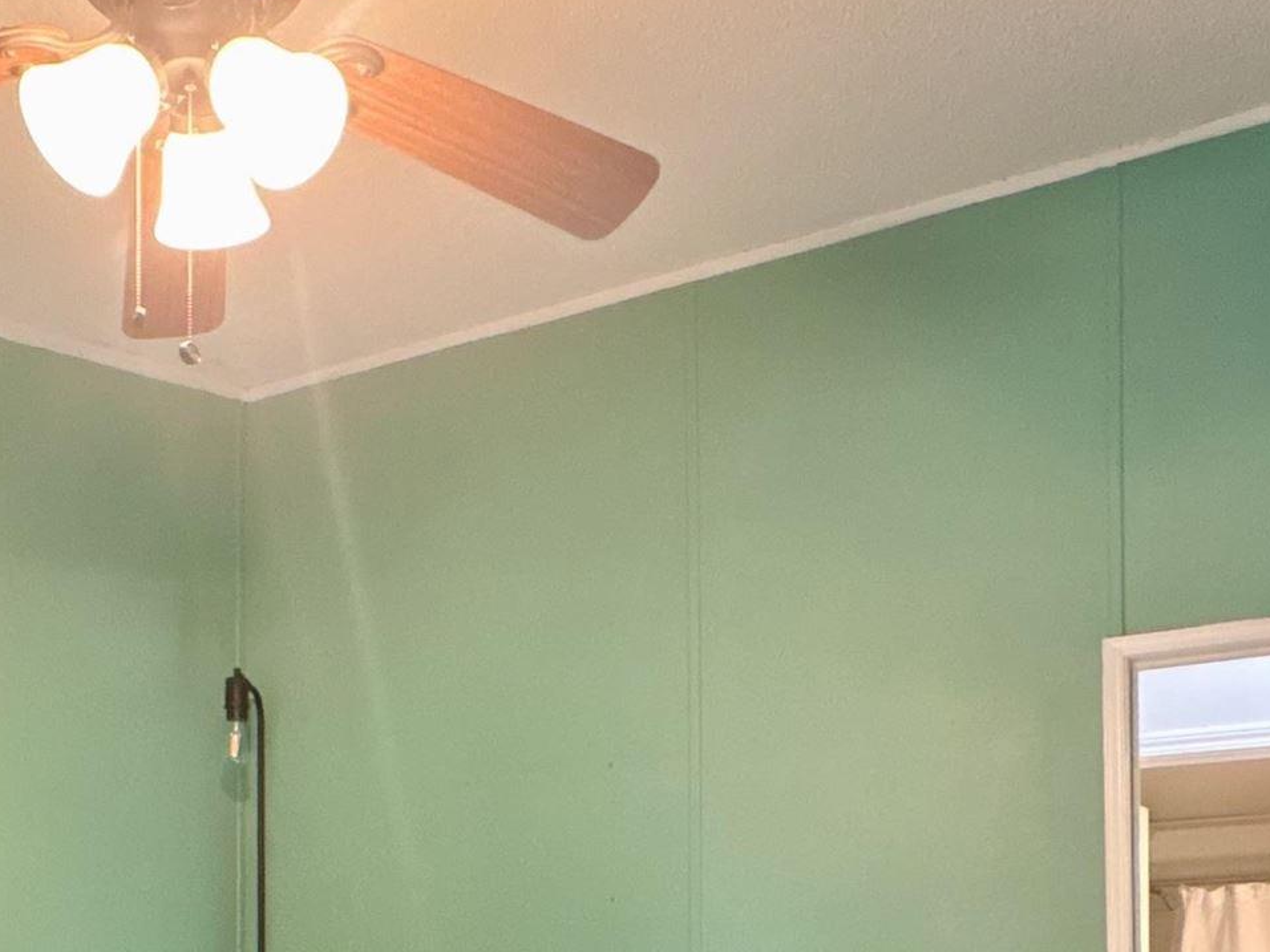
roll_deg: +1.0
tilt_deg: +1.6
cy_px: 1048
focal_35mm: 45
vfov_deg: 29.1
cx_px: 371
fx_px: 1651
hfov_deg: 41.2
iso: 640
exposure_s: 1/40
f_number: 2.2
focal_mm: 2.22
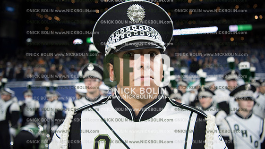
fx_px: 183
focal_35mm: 26
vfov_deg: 44.4
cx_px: 137
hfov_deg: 71.9
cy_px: 77
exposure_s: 1/800
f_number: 2.8
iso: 1250
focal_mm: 24
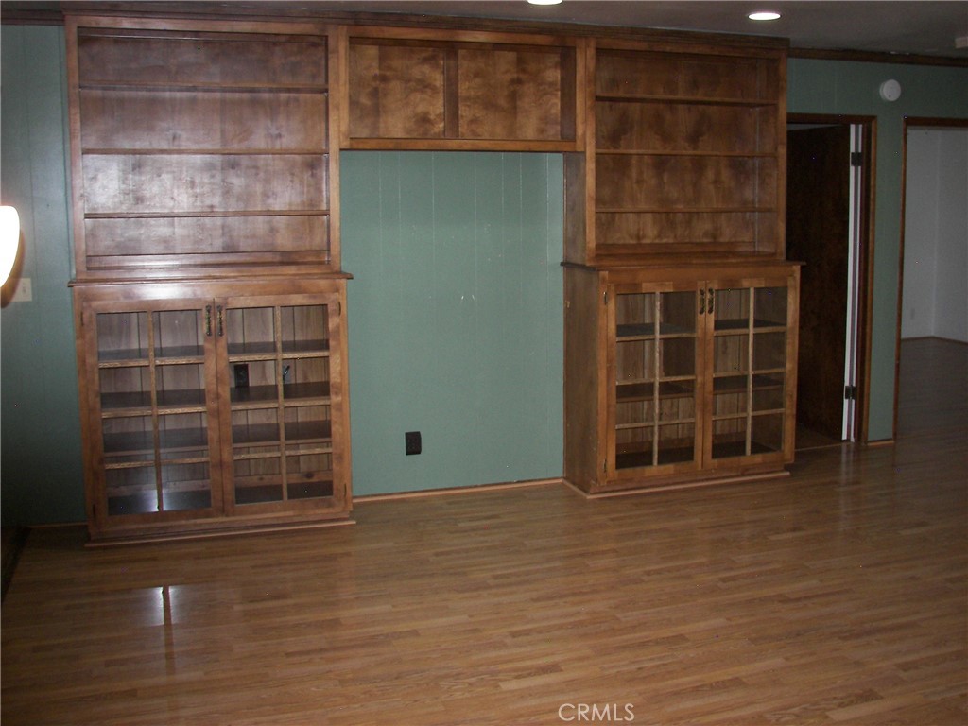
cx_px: 484
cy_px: 363
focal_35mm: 36
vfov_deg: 39.7
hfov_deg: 51.4
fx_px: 1007
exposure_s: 1/30
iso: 125
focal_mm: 6
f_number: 2.8
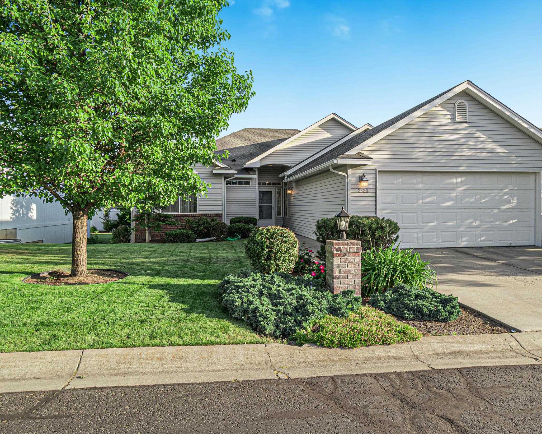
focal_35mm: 24
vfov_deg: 58.8
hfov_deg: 70.2
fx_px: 385
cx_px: 291
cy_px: 220
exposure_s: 1/100
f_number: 8
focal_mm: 14
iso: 200
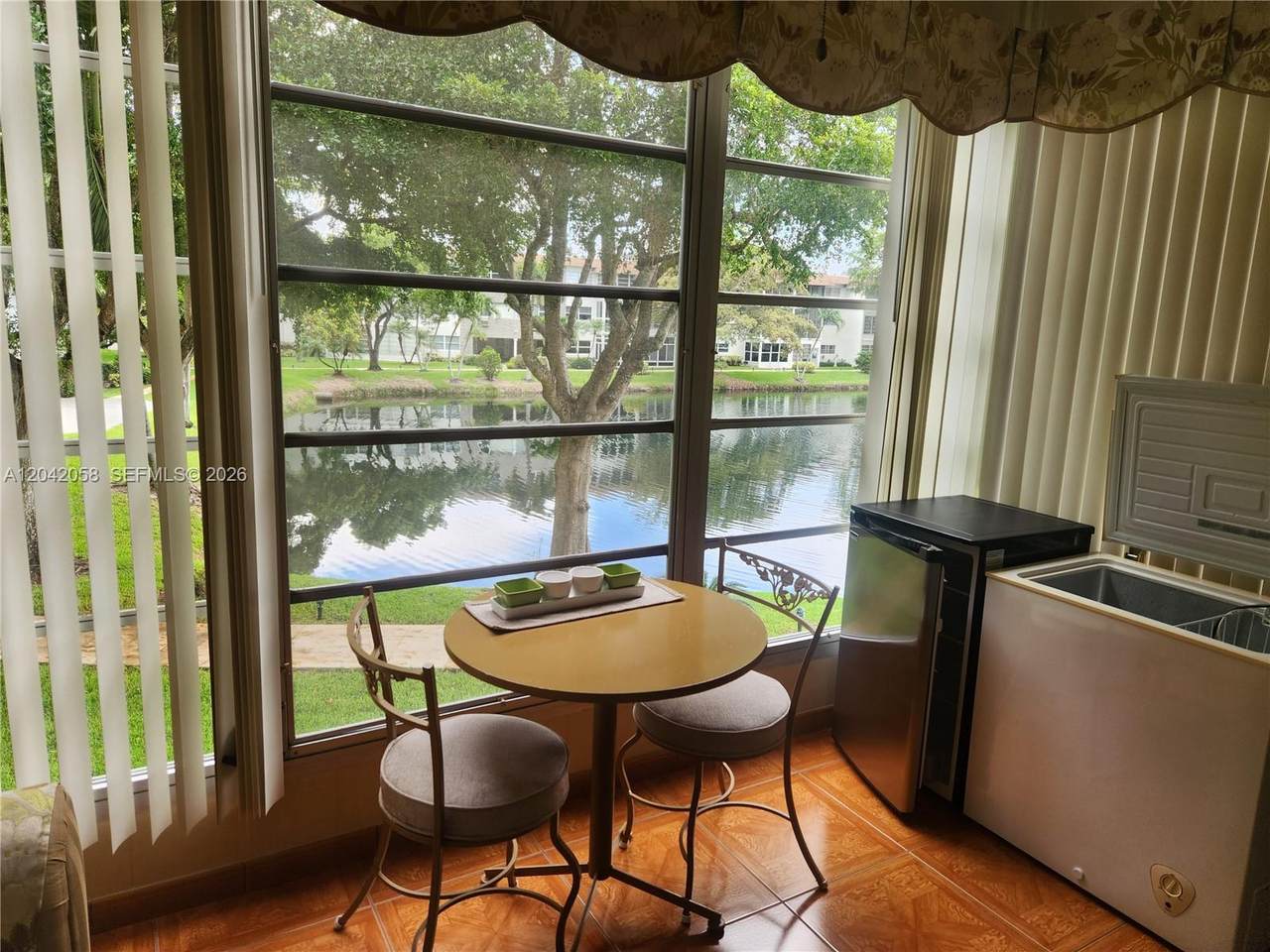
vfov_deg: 58.9
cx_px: 635
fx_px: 844
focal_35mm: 23
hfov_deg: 73.9
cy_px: 476
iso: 50
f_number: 1.8
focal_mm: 5.4
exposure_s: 1/180
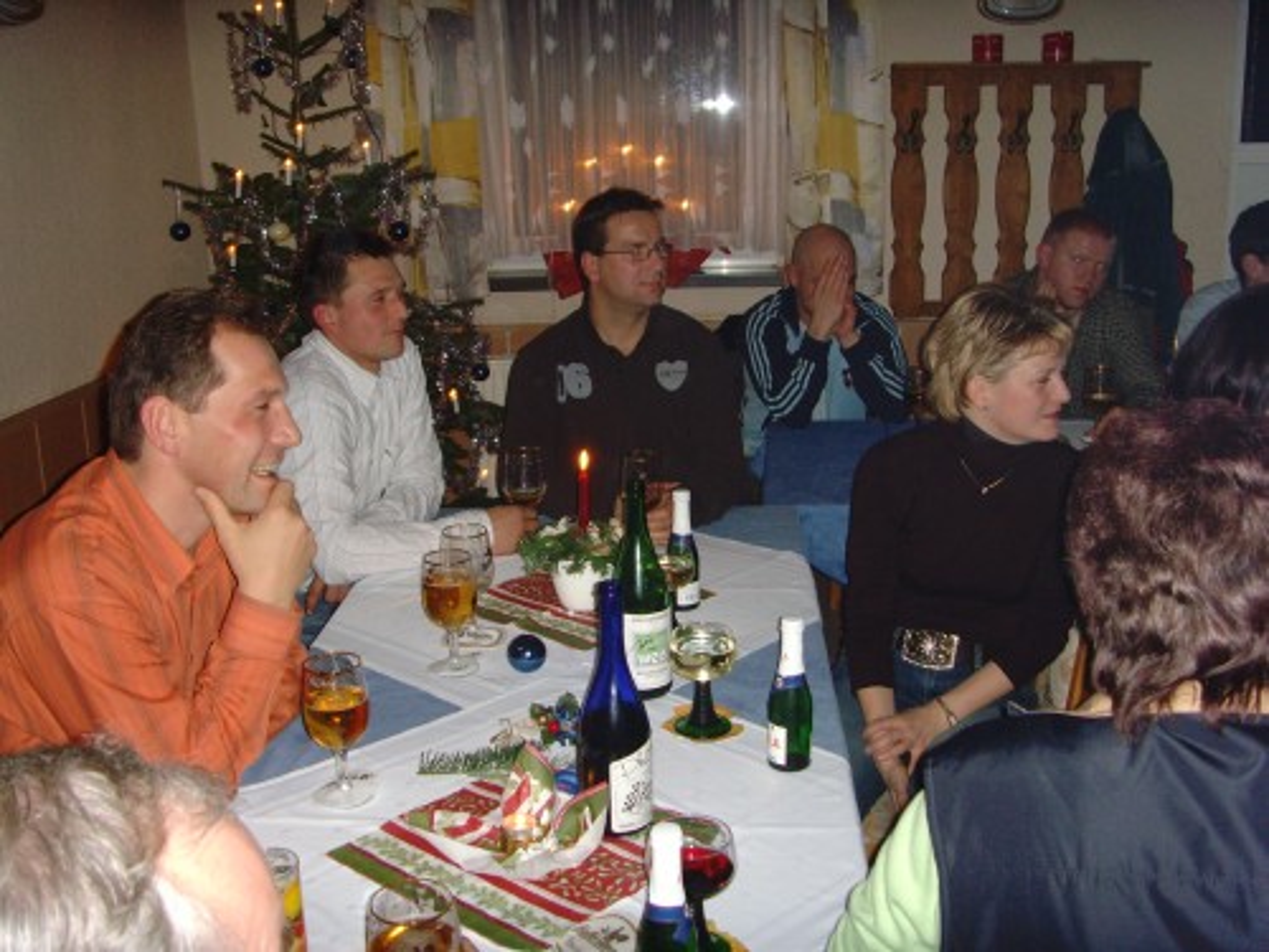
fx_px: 1430
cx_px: 634
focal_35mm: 39
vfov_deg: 36.8
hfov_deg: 47.9
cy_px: 476
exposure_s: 1/45
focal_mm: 6.6
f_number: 3.5
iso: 200
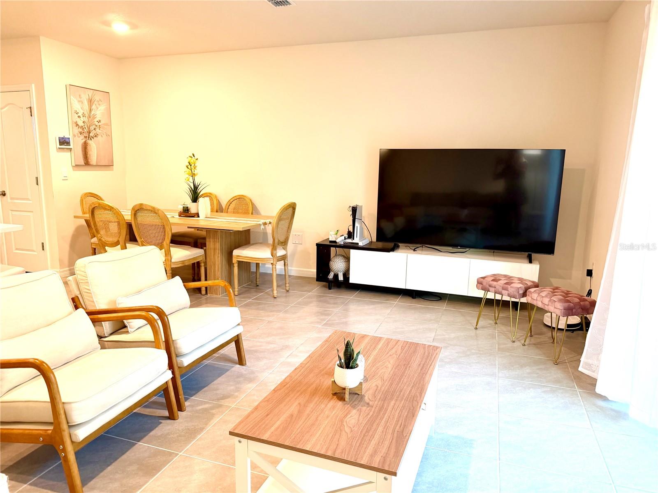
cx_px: 329
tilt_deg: -9.4
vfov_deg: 56.8
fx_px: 456
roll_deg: -0.3
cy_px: 246
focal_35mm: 24
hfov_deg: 71.6
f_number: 1.78
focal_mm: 6.76
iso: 160
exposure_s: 1/60
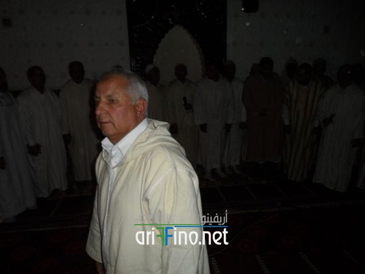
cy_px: 137
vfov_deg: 53.1
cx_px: 182
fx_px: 274
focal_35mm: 26
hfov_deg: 67.3
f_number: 3.3
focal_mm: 4.9
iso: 100
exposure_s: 1/30
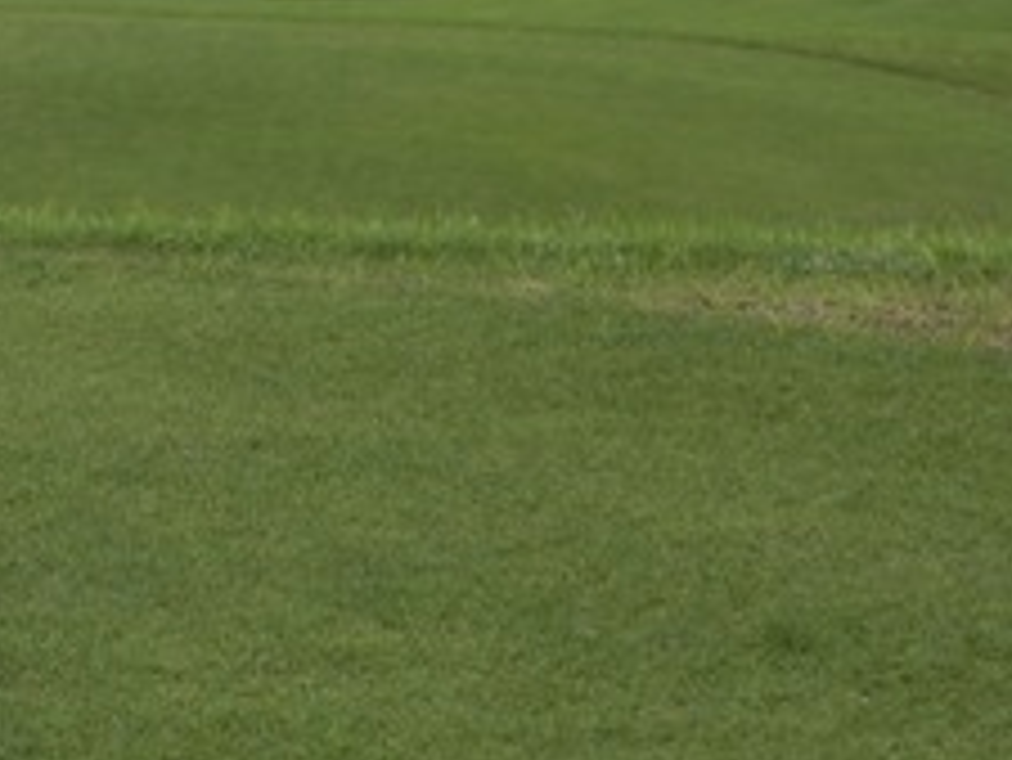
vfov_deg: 10.2
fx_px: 4154
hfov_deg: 13.4
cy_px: -229
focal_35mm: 142
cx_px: -319
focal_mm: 8.9
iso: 80
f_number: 4
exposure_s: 1/400
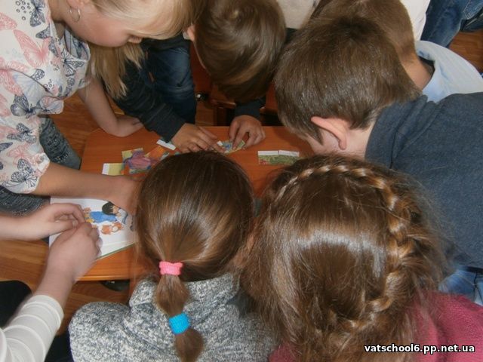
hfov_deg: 67.3
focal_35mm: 26
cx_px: 242
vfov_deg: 53.1
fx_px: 363
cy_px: 181
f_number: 2.8
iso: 125
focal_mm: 4.7
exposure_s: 1/30
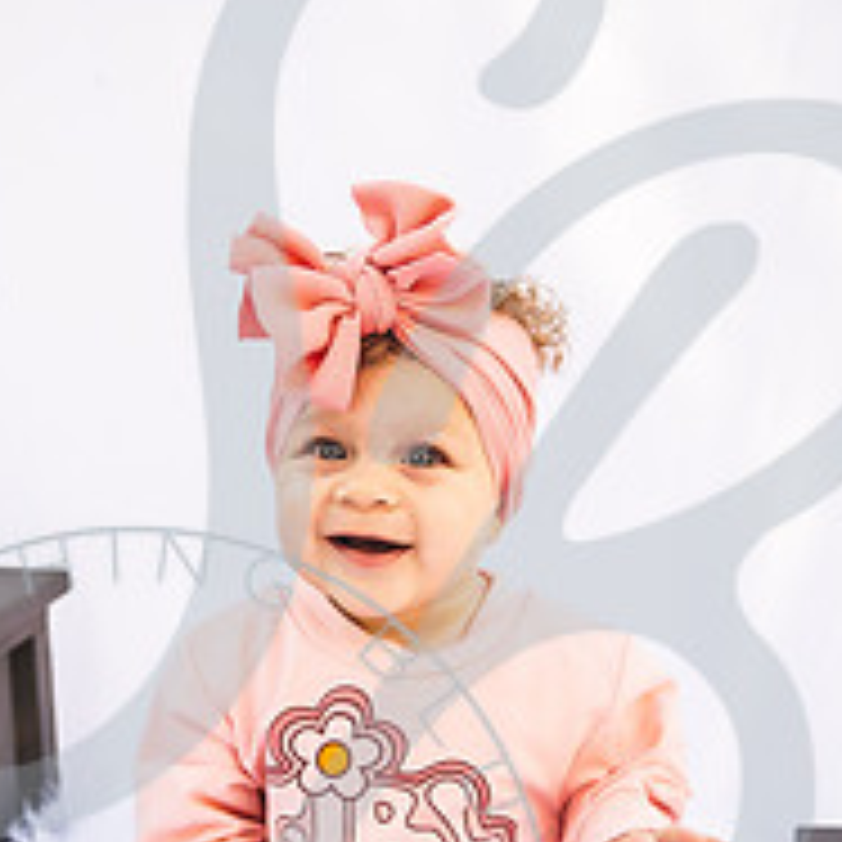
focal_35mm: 86
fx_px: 2367
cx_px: 338
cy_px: 603
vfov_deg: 20.1
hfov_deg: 20.1
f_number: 2.8
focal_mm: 42
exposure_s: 1/400
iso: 200
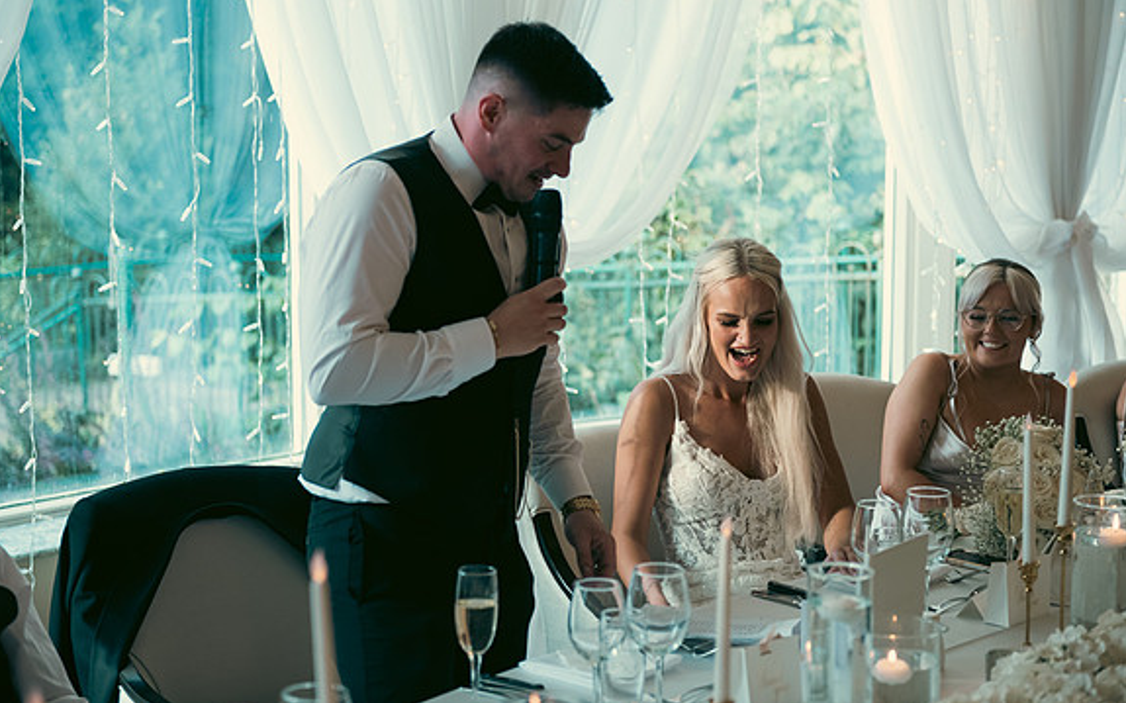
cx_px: 560
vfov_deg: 18.1
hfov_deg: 28.6
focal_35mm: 72
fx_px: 2209
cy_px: 328
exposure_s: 1/160
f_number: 3.5
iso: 400
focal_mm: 70
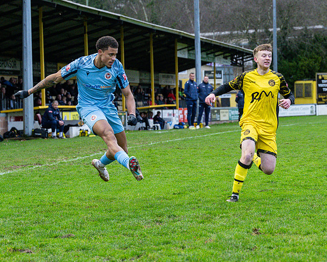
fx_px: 1287
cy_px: 136
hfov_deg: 14.5
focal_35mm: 133
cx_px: 169
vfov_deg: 11.6
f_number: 4
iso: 2000
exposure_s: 1/1250
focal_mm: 70
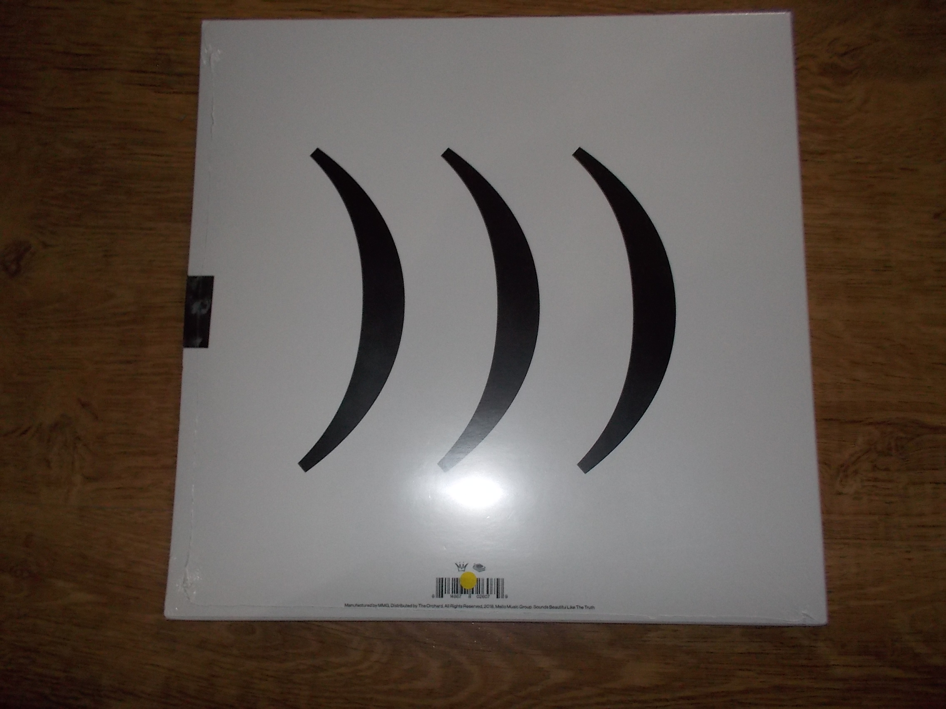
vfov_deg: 48.2
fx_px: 793
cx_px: 473
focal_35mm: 29
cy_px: 354
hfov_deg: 61.7
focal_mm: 4.1
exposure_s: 1/30
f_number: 3.3
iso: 200
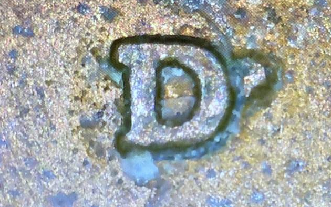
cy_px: 97
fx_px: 505
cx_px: 168
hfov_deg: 36.3
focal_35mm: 56
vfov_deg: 23.2
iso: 160
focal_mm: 6
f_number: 2
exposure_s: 1/60
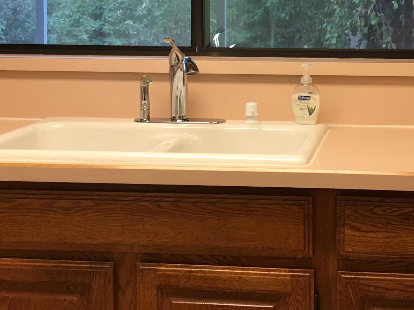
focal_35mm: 74
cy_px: 49
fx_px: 885
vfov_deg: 19.6
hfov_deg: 26.2
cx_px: 281
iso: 32
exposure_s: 1/30
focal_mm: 4.15
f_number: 2.2
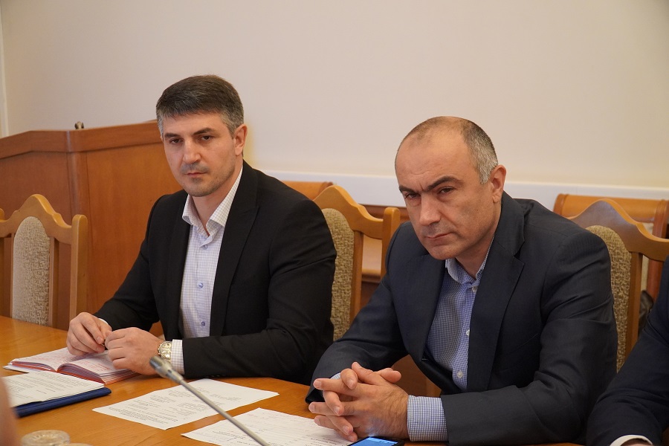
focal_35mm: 58
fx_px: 1087
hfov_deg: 34.2
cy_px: 223
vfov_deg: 23.2
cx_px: 334
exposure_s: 1/160
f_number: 4
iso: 3200
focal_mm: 39
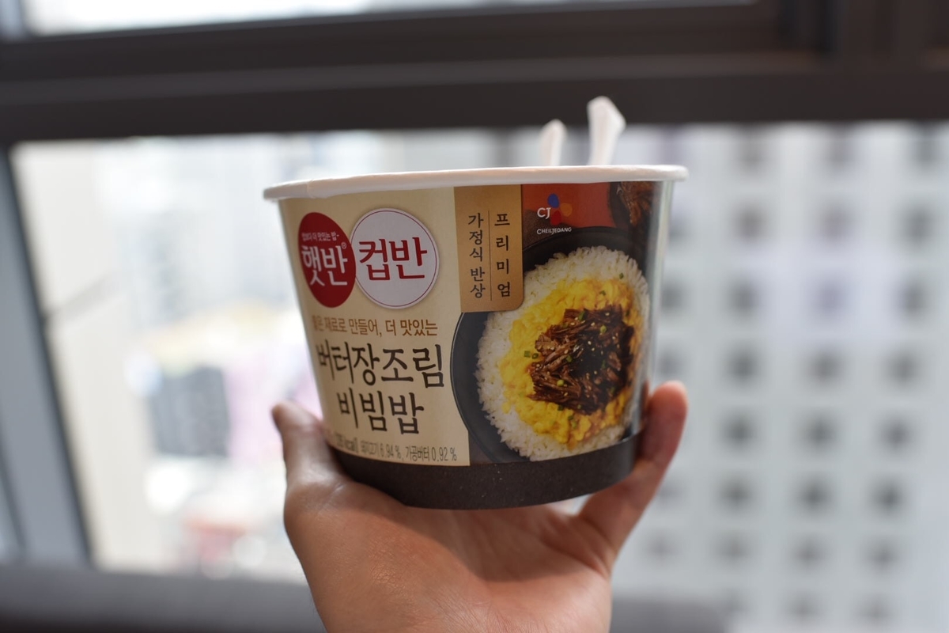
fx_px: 923
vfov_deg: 37.9
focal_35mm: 35
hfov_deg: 54.4
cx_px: 474
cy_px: 316
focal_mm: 35
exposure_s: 1/80
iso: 400
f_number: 4.5
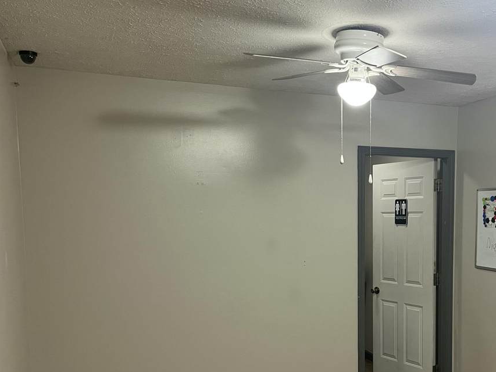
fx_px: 559
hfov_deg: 47.0
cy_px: 260
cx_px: 334
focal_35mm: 39
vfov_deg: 36.3
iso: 160
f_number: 1.6
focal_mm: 5.1
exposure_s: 1/60
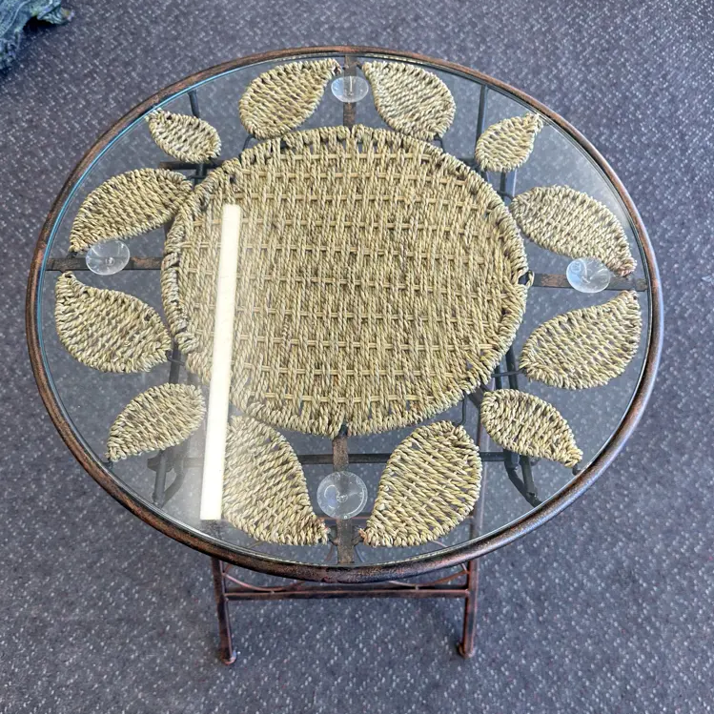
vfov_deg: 55.2
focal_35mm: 29
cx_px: 351
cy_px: 431
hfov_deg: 55.6
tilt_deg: -66.7
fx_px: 677
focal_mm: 6.86
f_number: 1.78
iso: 100
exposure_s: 1/100
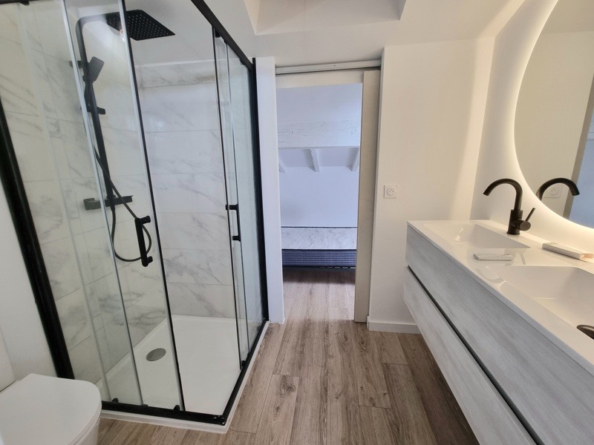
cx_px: 297
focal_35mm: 13
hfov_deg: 106.2
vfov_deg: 89.9
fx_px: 223
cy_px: 222
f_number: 2.2
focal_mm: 2.2
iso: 80
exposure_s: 1/50
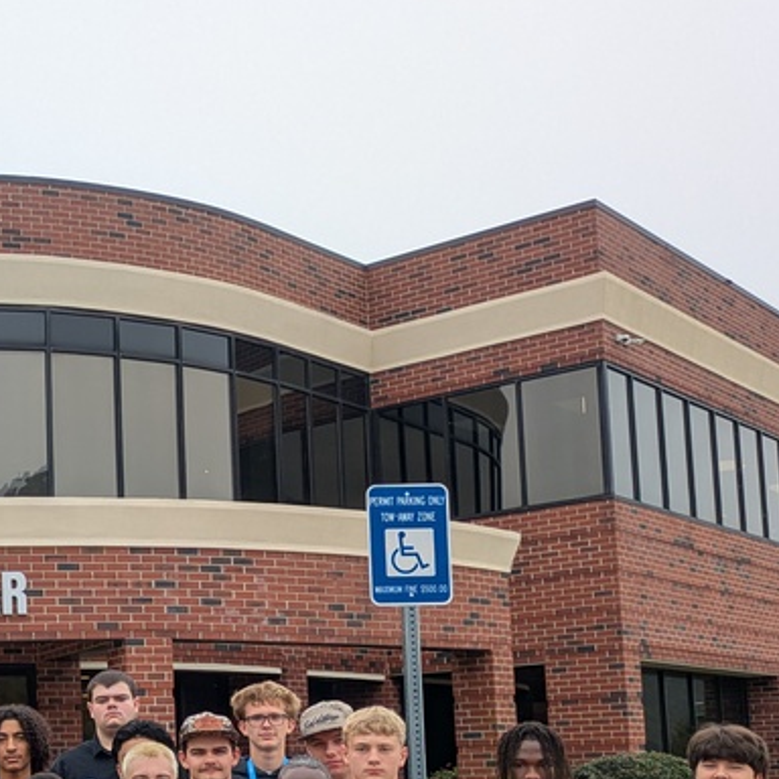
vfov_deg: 28.4
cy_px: 636
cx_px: -61
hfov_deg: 26.9
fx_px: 1502
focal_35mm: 59
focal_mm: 5.43
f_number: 1.89
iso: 59
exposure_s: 1/526
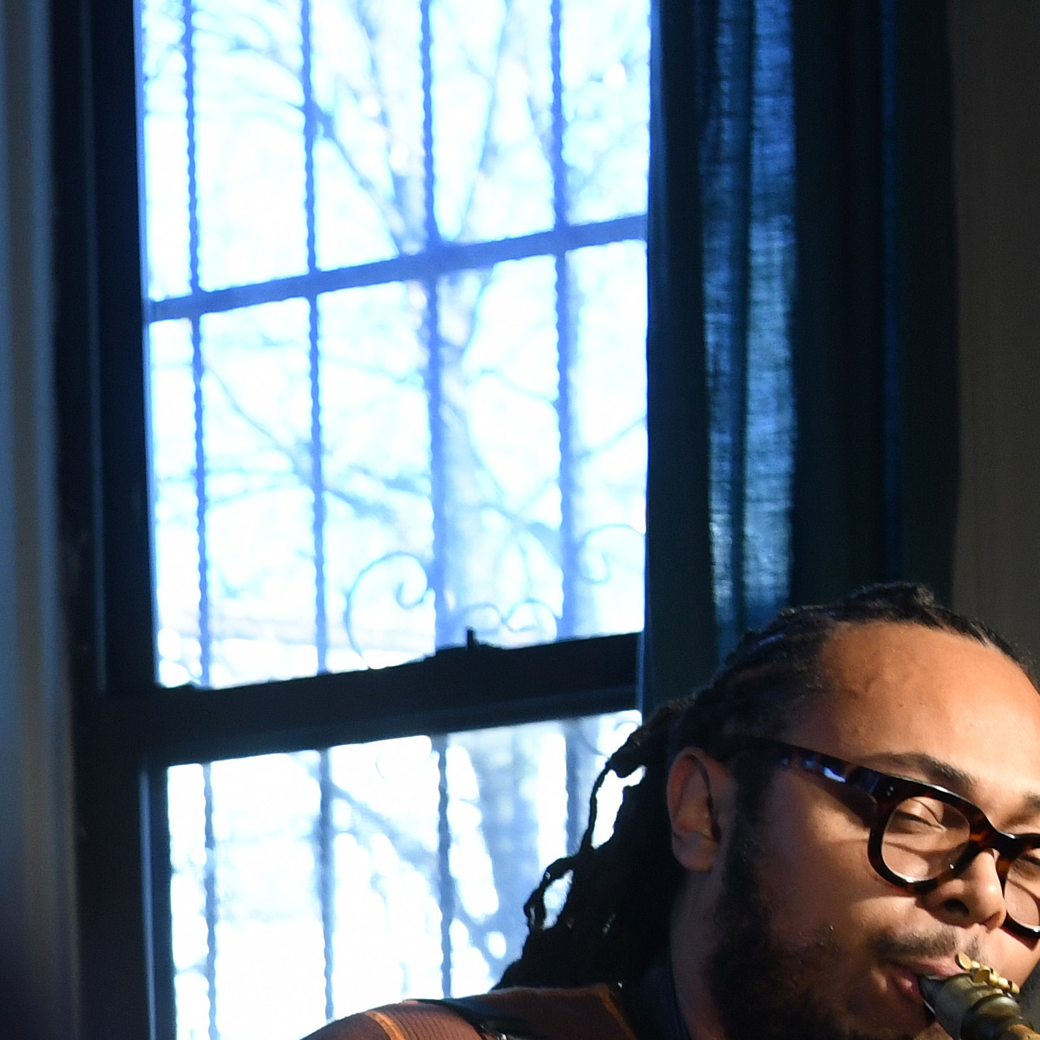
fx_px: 4691
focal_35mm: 138
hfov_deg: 12.1
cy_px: 1667
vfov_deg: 12.0
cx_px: -533
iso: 800
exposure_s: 1/250
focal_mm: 28
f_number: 4
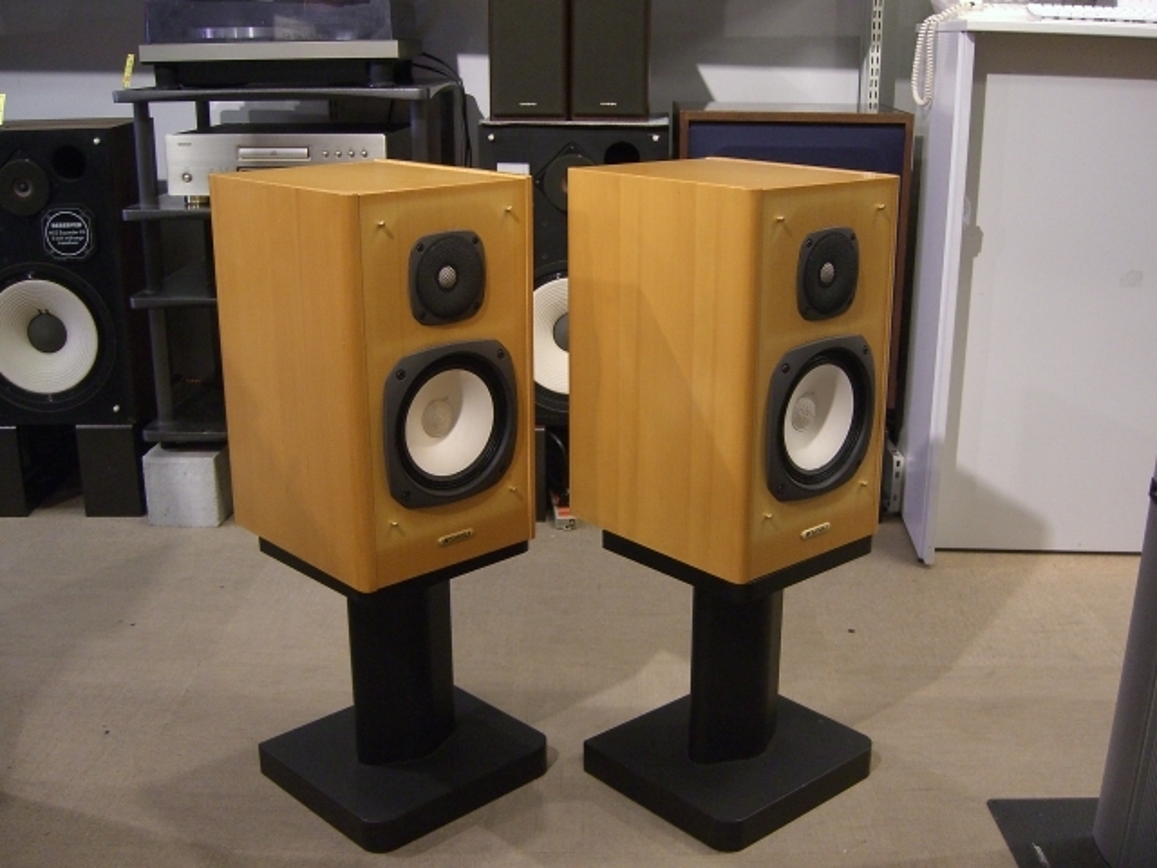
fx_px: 1270
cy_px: 434
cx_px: 578
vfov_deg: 37.7
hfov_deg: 49.0
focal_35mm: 38
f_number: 2.8
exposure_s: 1/30
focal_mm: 7.9
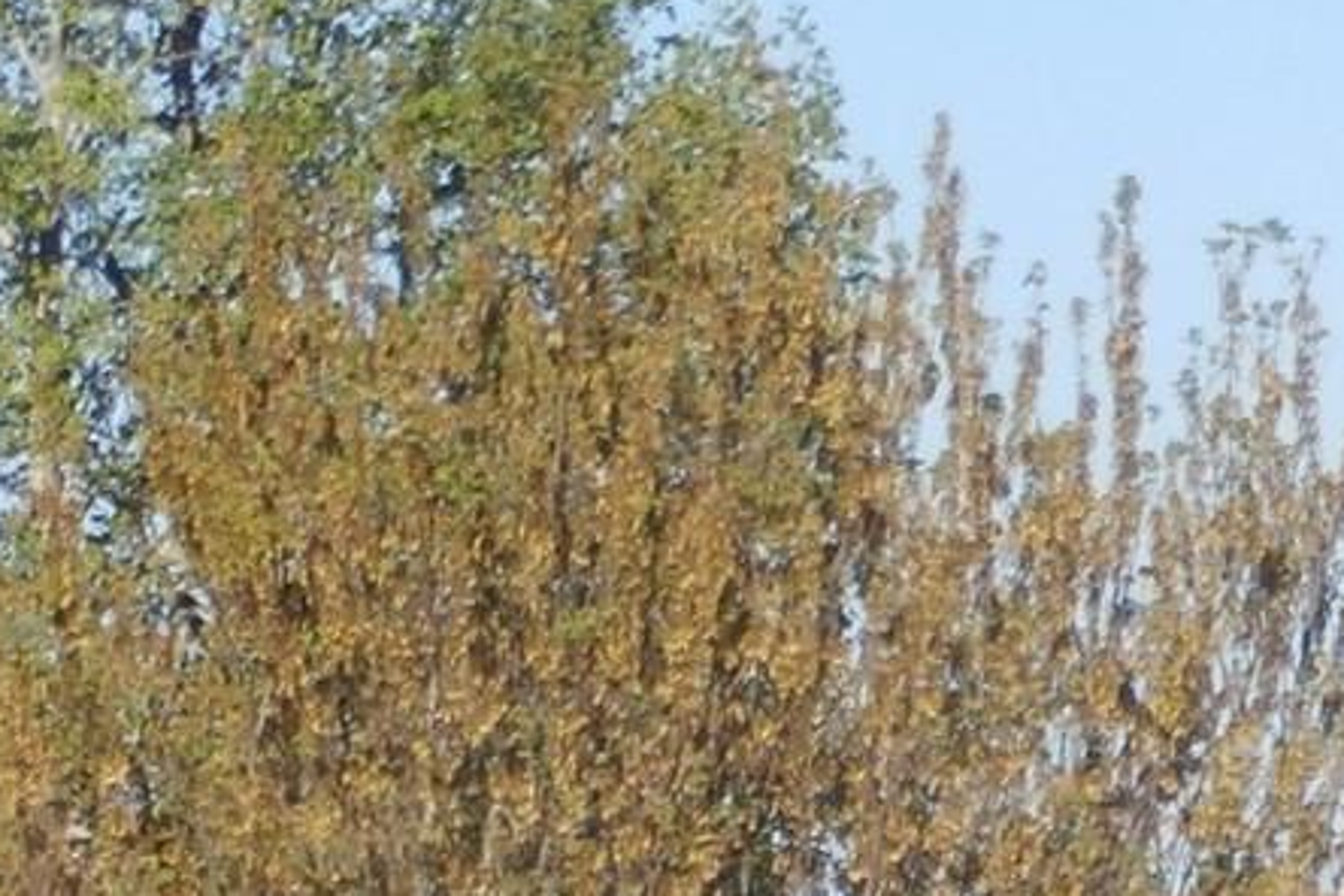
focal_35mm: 288
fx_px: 10751
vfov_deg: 4.7
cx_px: 2824
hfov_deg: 6.9
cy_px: 1629
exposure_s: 1/500
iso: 100
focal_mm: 10.76
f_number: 4.2
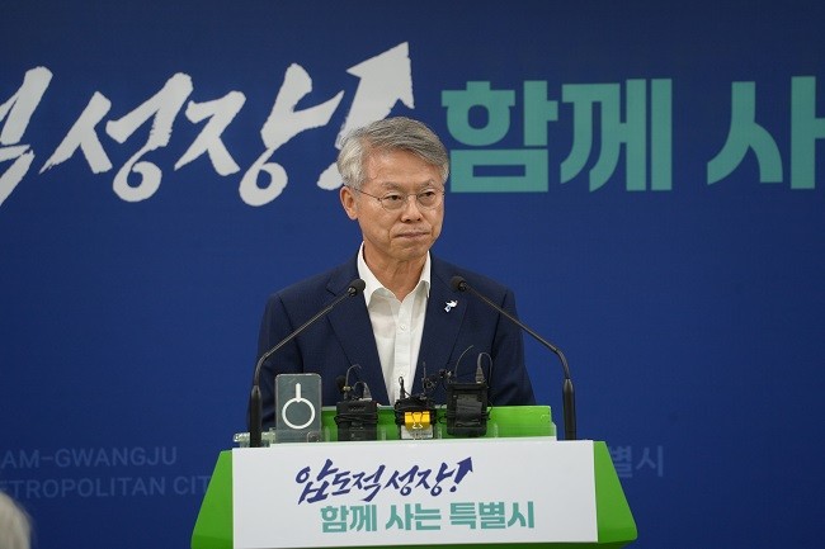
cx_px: 412
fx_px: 4582
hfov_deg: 10.3
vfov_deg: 6.9
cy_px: 274
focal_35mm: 200
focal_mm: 200
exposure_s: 1/200
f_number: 5.6
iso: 1600
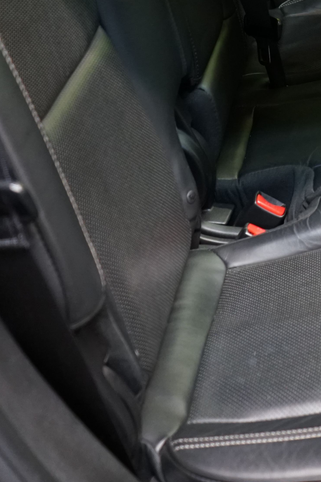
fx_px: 1016
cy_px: 86
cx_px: 516
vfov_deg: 26.1
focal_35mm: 76
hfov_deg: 16.1
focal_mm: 28
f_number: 3.5
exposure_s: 1/30
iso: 1600
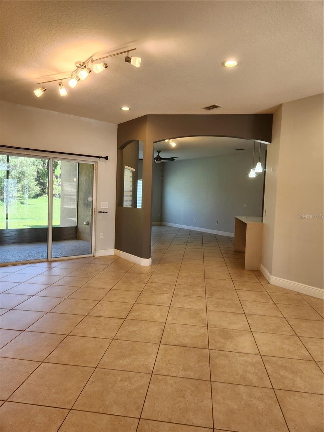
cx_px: 162
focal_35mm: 23
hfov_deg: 58.9
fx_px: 287
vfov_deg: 73.9
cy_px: 216
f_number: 1.8
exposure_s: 1/120
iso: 64
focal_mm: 5.4
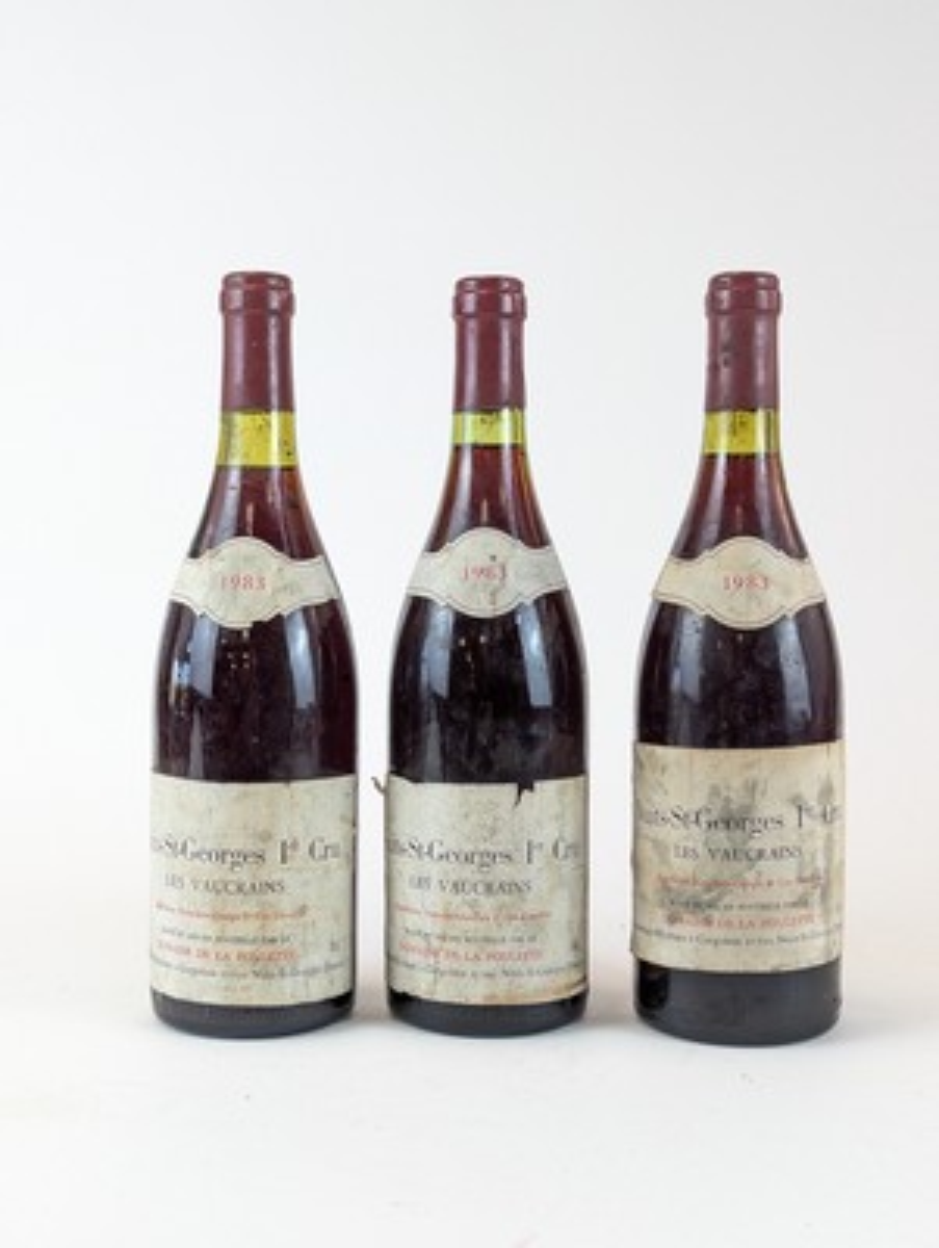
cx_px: 470
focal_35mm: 48
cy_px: 624
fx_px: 1732
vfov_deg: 39.6
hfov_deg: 30.3
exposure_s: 1/99.9
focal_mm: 6.81
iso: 81
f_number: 1.85
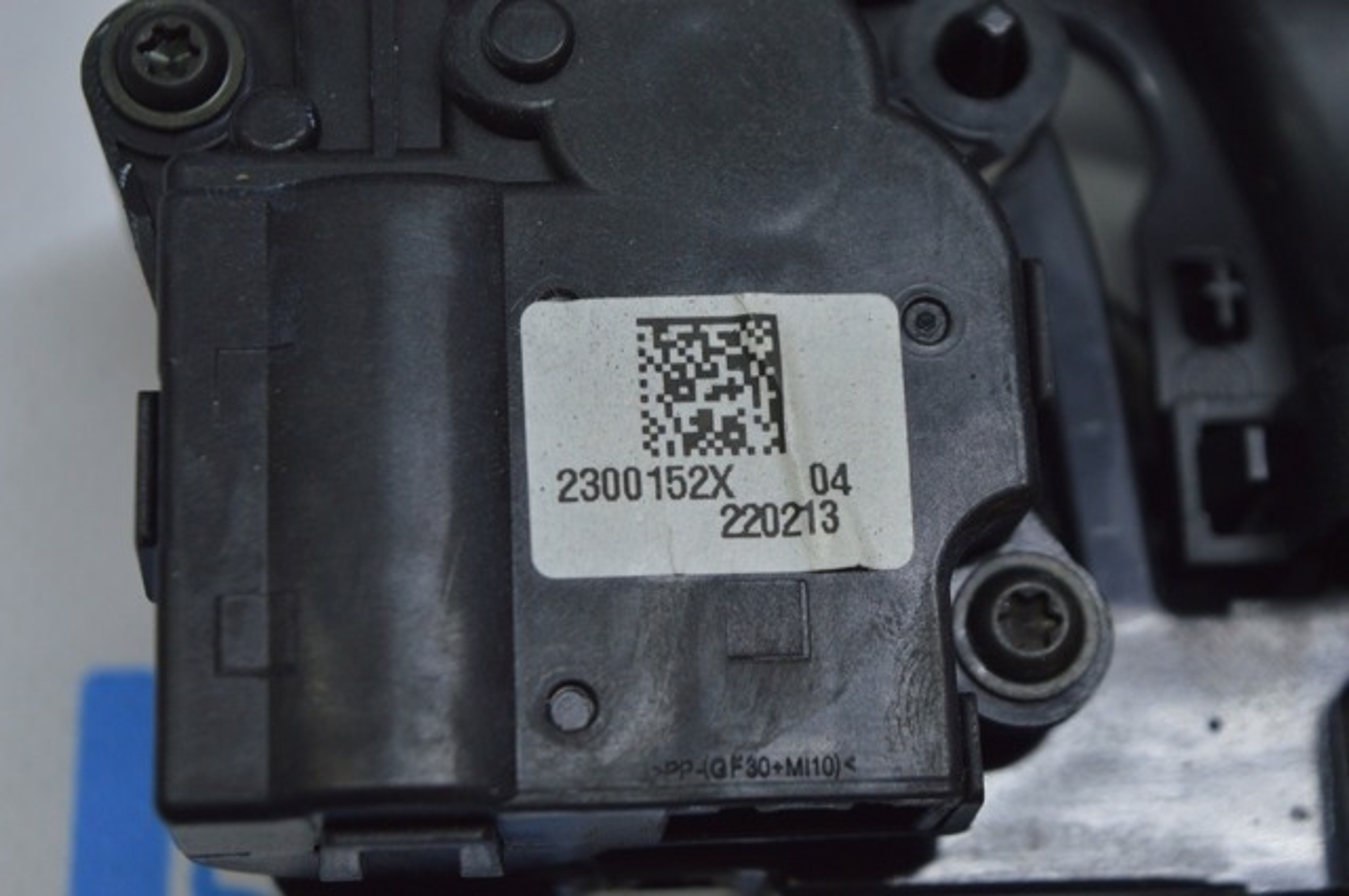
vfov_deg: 16.5
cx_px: 674
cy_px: 448
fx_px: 3088
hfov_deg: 24.6
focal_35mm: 82
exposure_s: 1/60
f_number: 5.6
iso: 400
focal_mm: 55
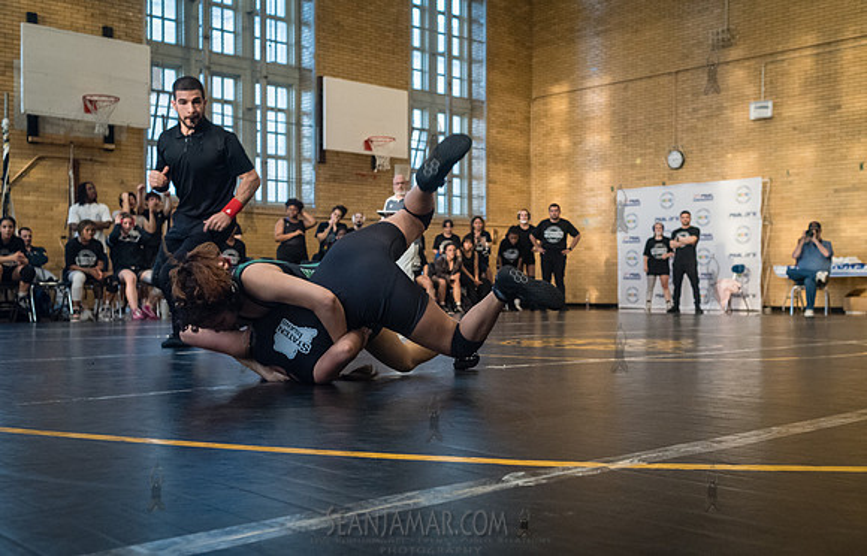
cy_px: 305
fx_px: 972
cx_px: 458
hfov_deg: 48.1
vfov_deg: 31.9
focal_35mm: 41
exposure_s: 1/320
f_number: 4
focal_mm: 35
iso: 4000
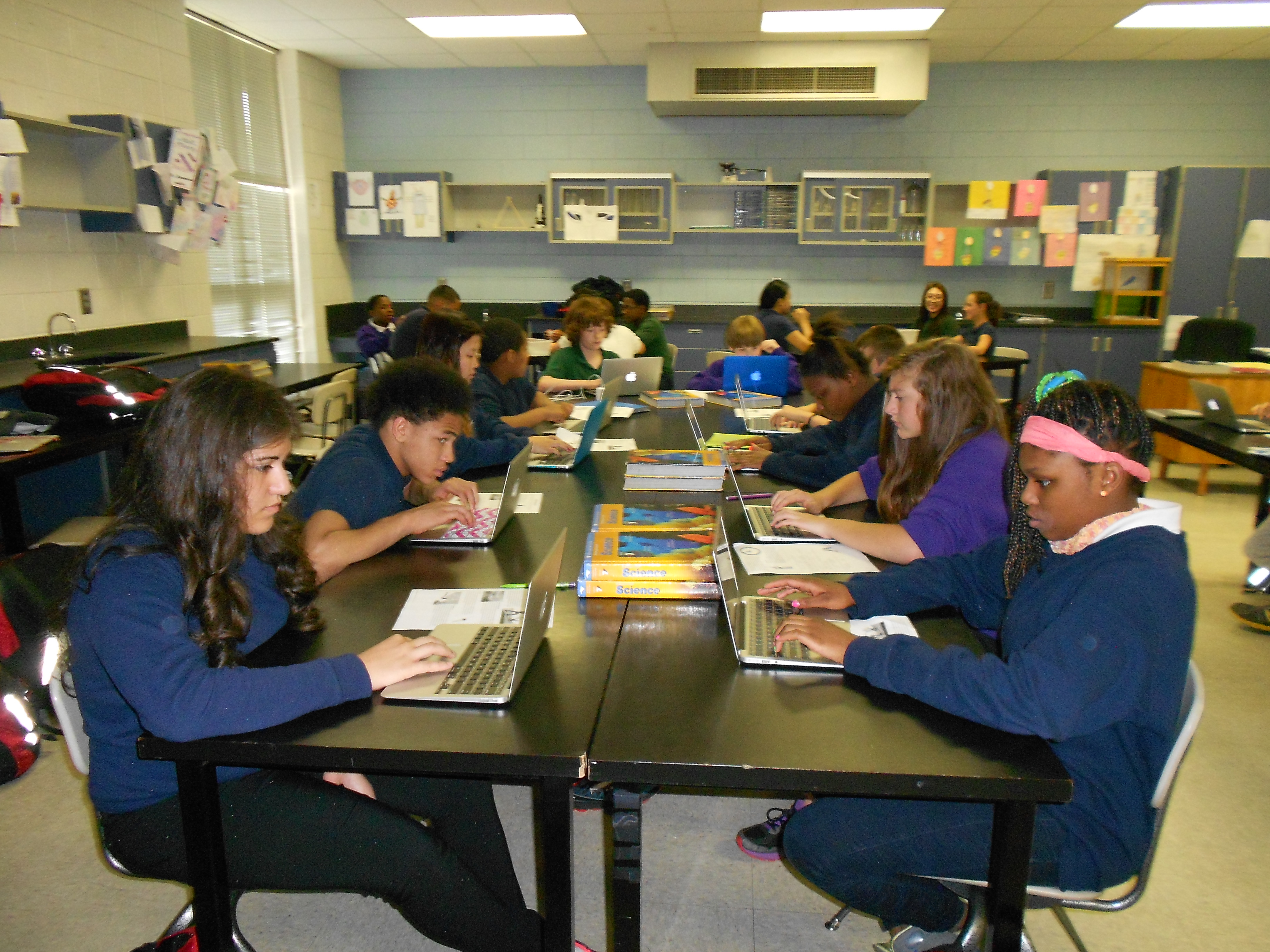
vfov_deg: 53.1
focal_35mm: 26
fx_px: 954
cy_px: 476
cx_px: 635
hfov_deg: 67.3
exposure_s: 1/25
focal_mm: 4.6
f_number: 3.2
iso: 400
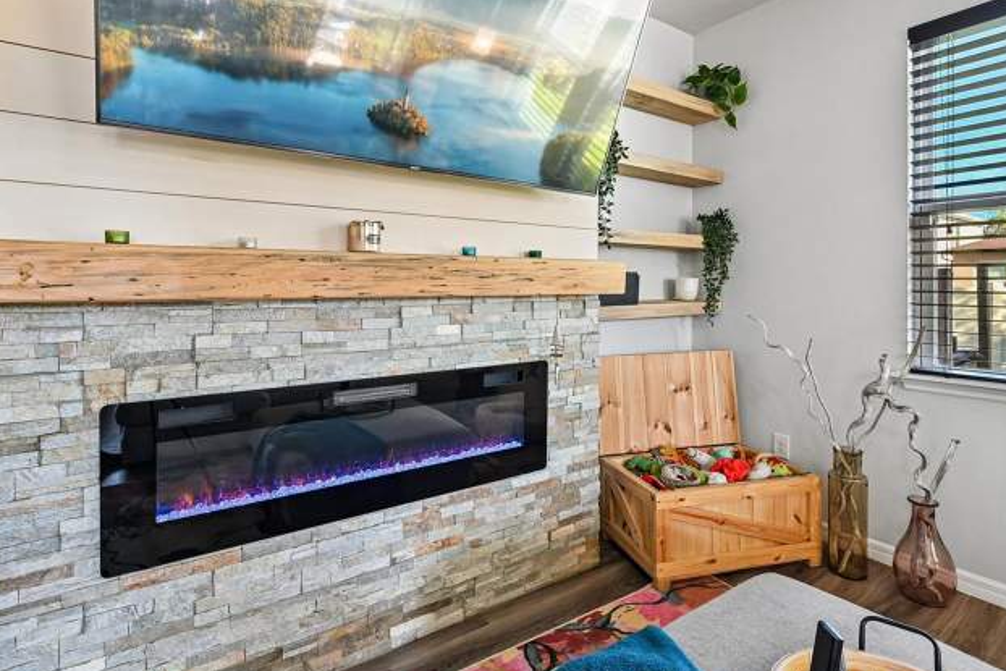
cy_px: 297
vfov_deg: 67.2
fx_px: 503
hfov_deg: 89.9
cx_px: 479
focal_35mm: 18
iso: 400
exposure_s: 1/15
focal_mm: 14
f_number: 8
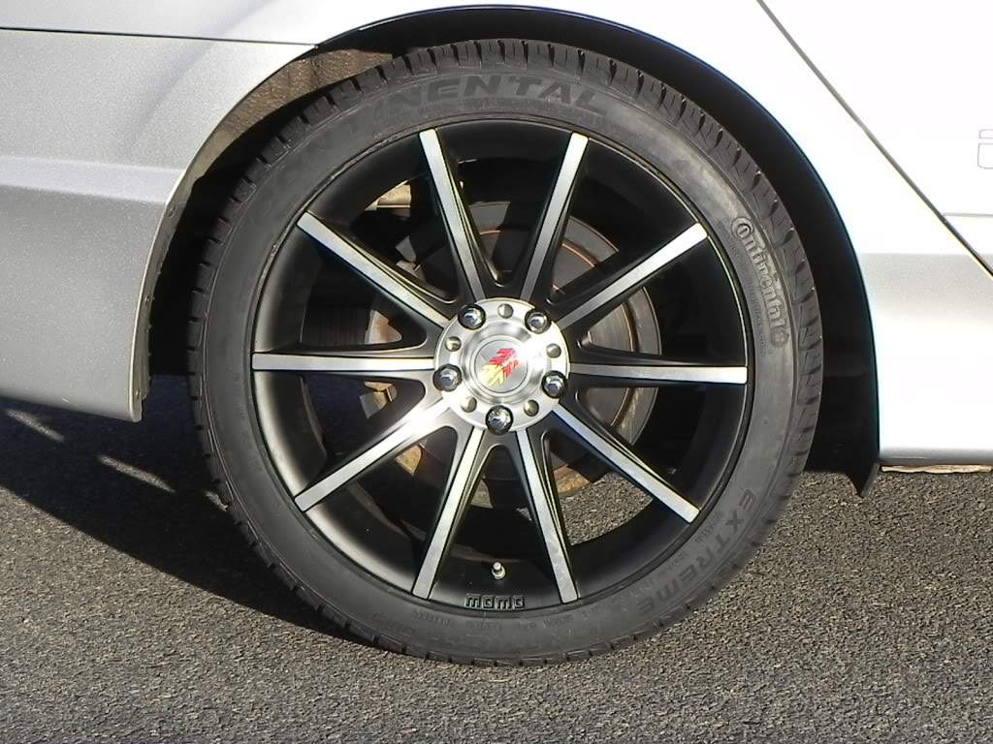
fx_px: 3012
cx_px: 496
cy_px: 372
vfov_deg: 14.1
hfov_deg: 18.7
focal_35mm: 105
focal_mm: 18.8
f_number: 6.3
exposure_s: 1/236
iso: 160
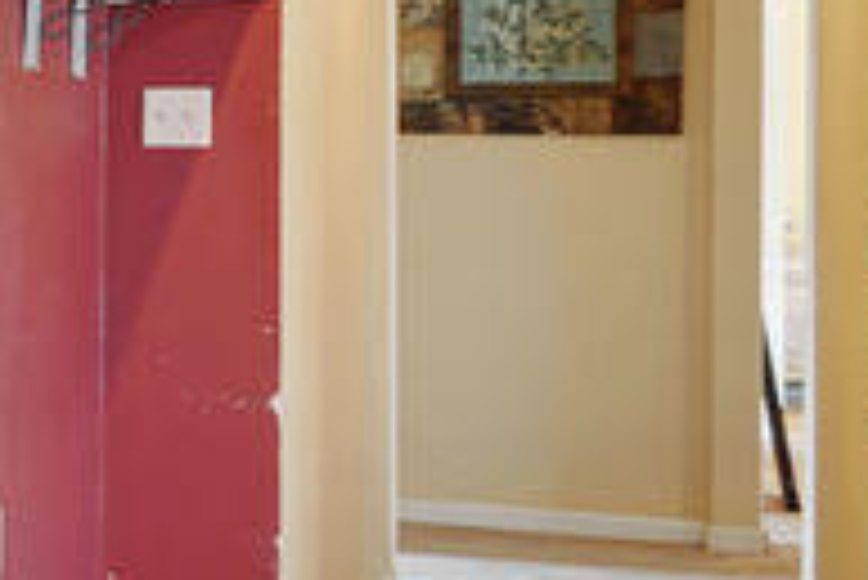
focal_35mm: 88
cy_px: 187
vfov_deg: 15.5
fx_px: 2123
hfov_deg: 14.5
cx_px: -1241
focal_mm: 17
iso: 200
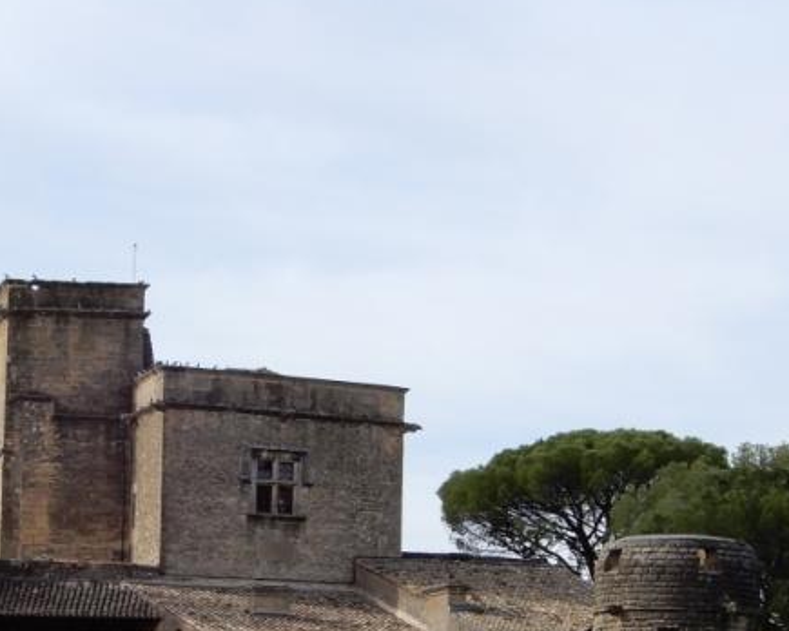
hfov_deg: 8.0
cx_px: 165
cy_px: 442
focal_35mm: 241
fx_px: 5628
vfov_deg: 6.4
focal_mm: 18.7
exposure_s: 1/400
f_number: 5
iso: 80
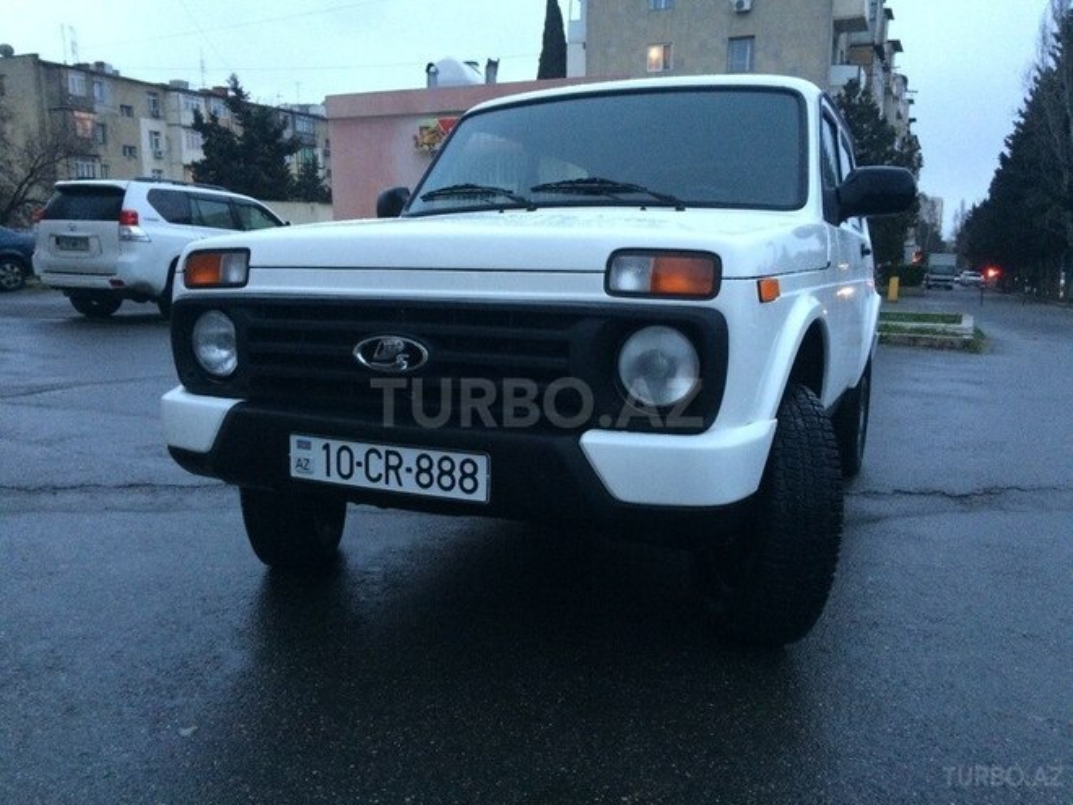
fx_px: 899
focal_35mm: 29
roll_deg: +1.6
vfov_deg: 48.2
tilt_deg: -9.4
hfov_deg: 61.7
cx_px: 536
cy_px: 402
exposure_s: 1/33
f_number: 2.2
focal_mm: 4.15
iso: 320
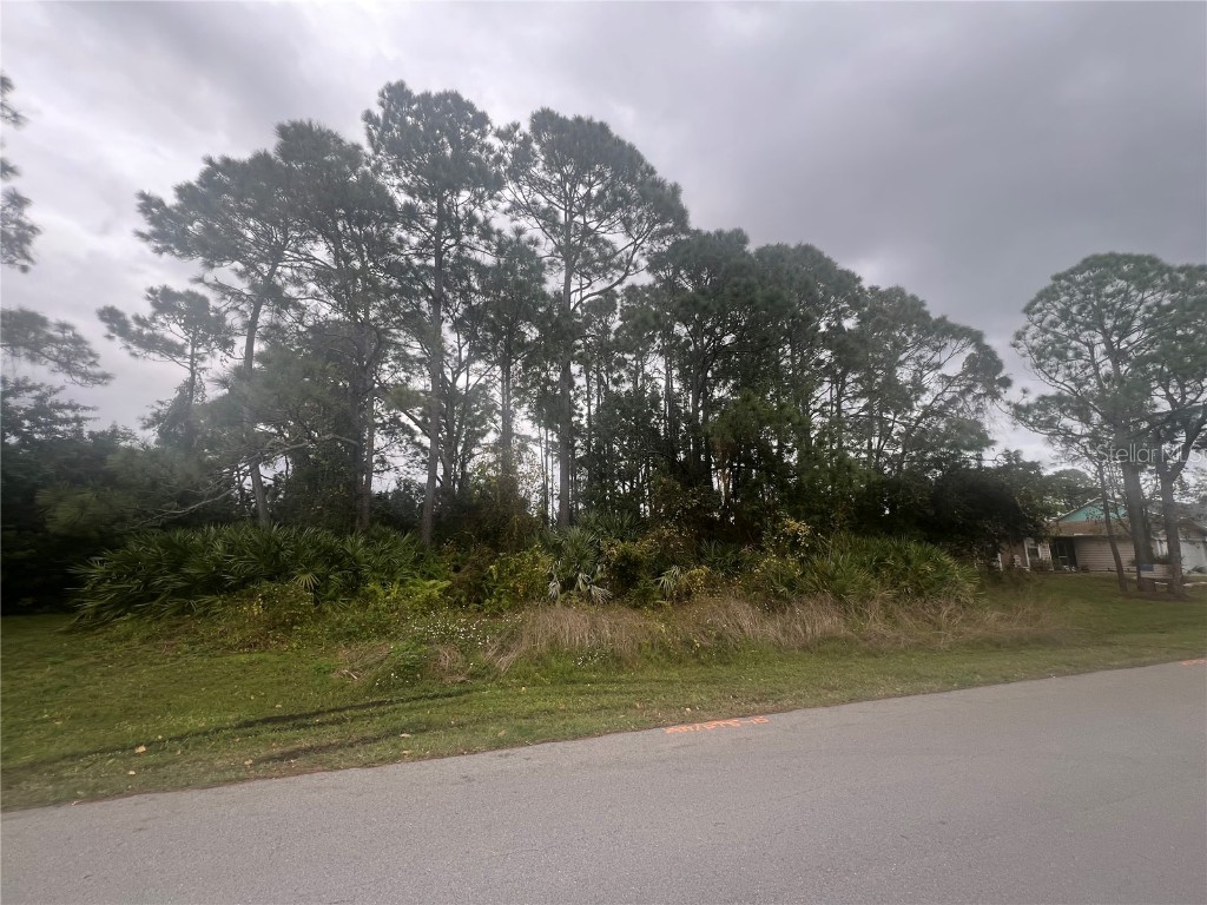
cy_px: 452
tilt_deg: +11.9
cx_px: 604
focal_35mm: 13
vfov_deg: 89.9
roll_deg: -0.3
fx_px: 453
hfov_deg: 106.2
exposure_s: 1/156
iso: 32
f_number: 1.8
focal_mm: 1.57
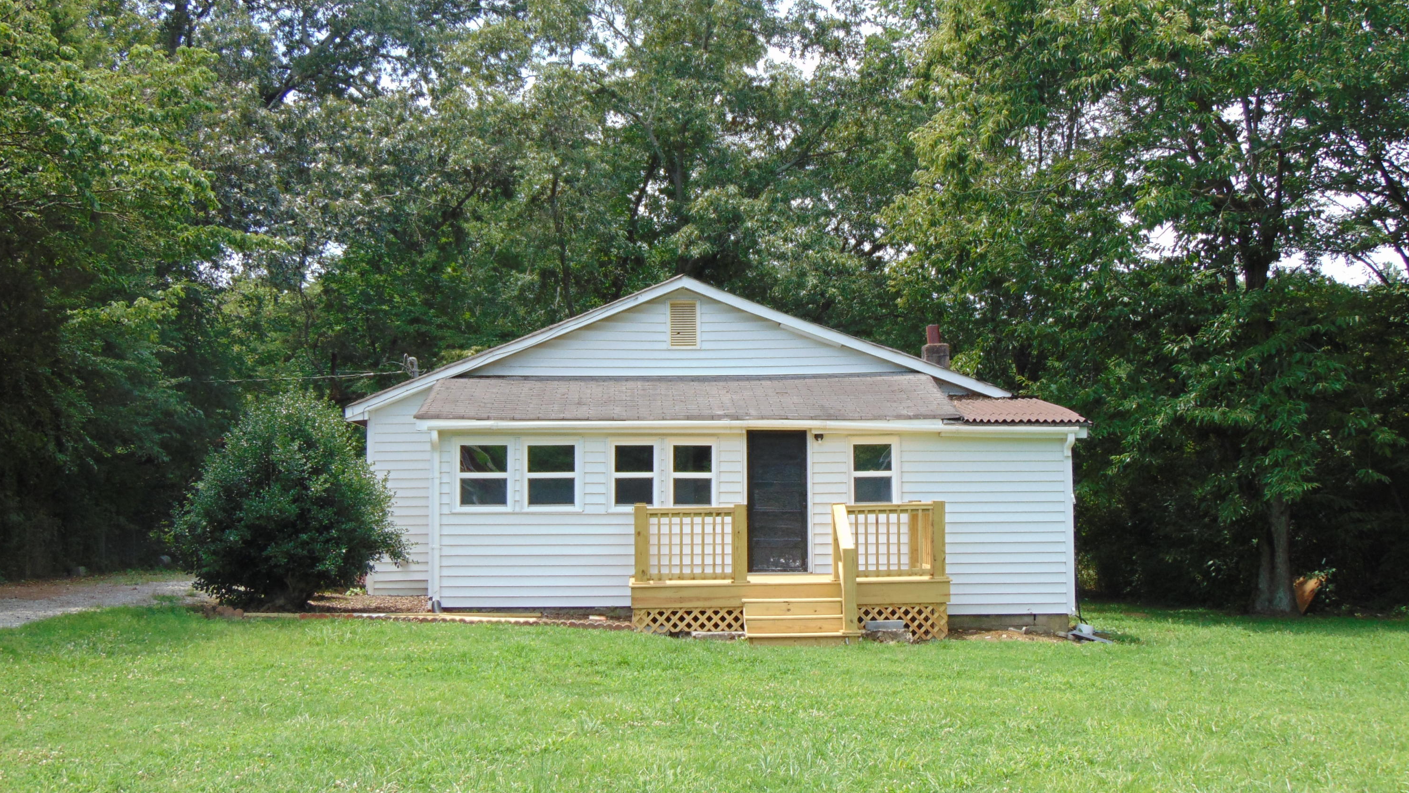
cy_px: 418
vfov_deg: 26.0
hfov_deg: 44.6
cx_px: 705
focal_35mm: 46
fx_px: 1719
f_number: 3.3
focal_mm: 7.6
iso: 80
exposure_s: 1/320
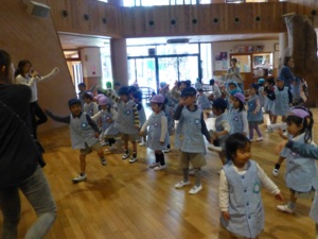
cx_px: 179
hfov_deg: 63.2
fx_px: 257
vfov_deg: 49.6
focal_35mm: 28
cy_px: 102
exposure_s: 1/60
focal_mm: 4.3
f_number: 3.3
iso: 800
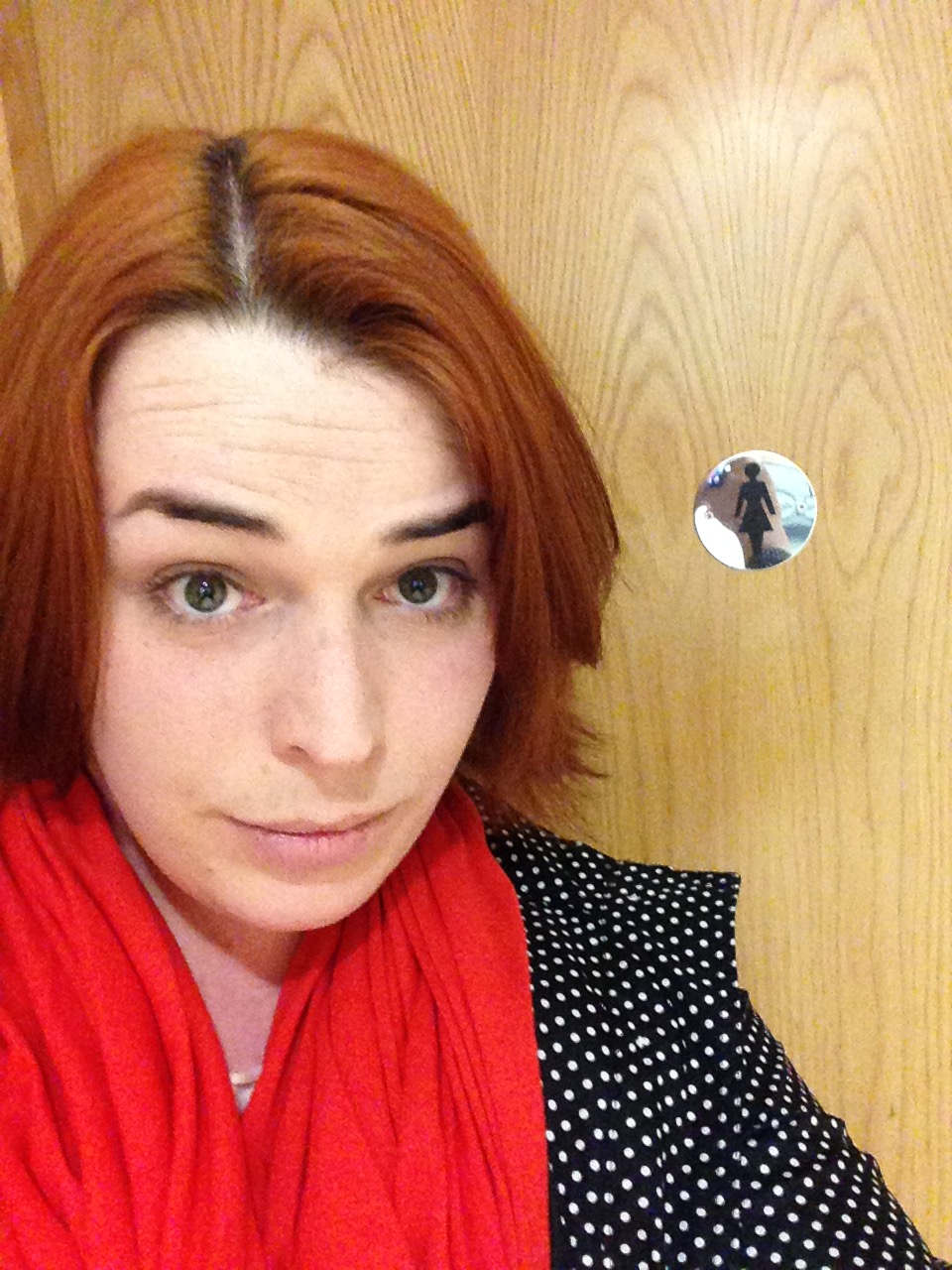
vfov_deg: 55.4
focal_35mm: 33
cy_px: 635
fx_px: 1210
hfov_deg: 42.9
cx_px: 476
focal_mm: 2.15
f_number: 2.4
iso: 640
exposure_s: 1/15
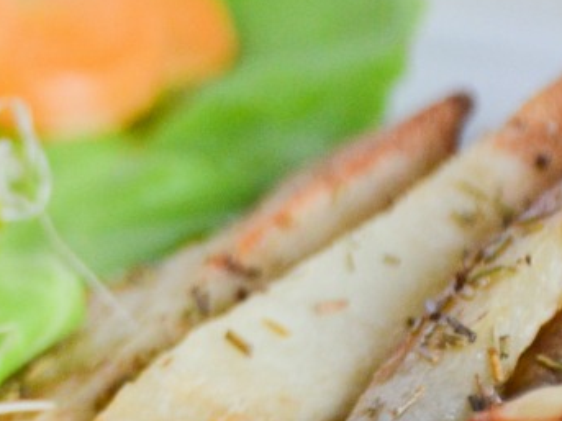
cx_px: -205
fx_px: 5064
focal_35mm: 312
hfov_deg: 6.3
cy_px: 119
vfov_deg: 4.8
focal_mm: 62
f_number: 5
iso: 1600
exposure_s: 1/40
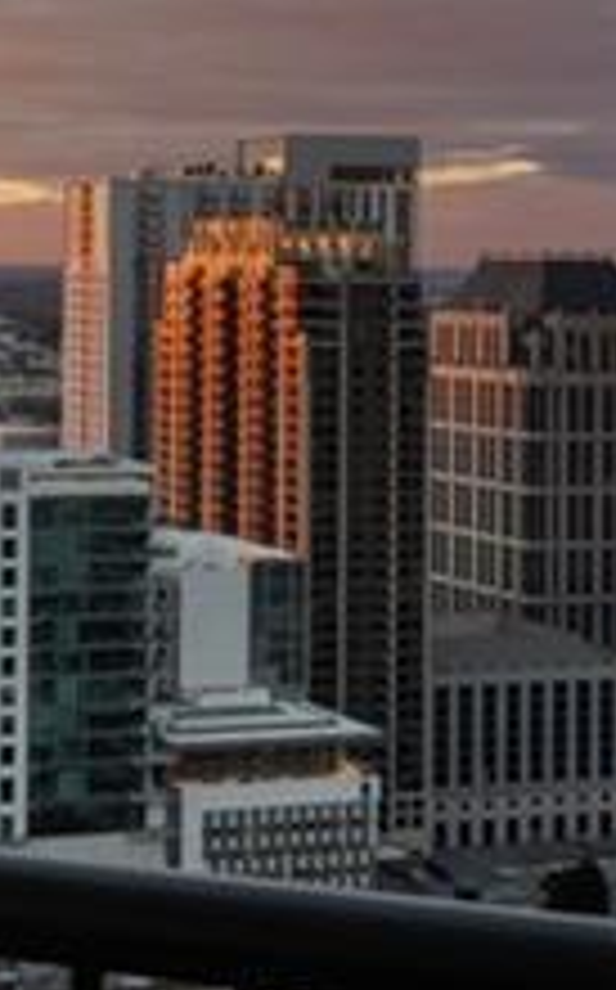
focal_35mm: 76
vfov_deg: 26.7
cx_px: -265
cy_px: 196
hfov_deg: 15.9
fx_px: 2047
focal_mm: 16
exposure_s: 1/13
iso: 640
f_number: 13
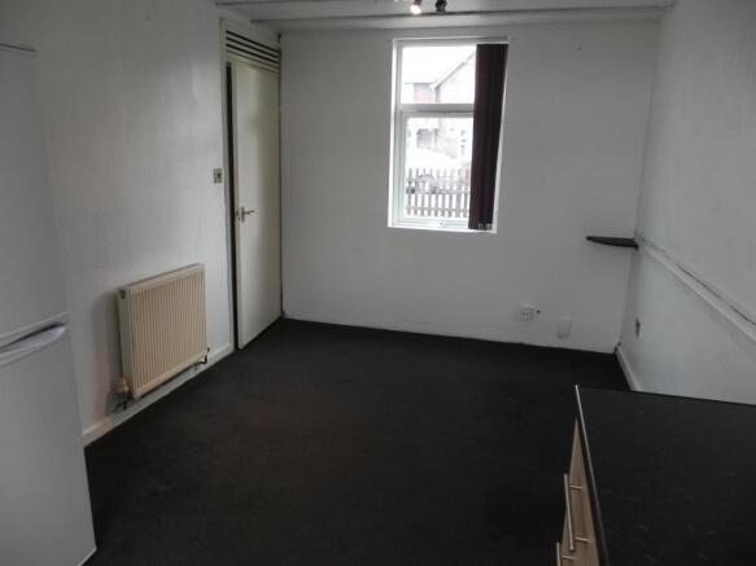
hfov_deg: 67.3
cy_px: 283
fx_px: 568
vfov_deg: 53.0
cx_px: 378
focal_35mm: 26
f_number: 2.8
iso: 195
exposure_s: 1/30
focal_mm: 4.6
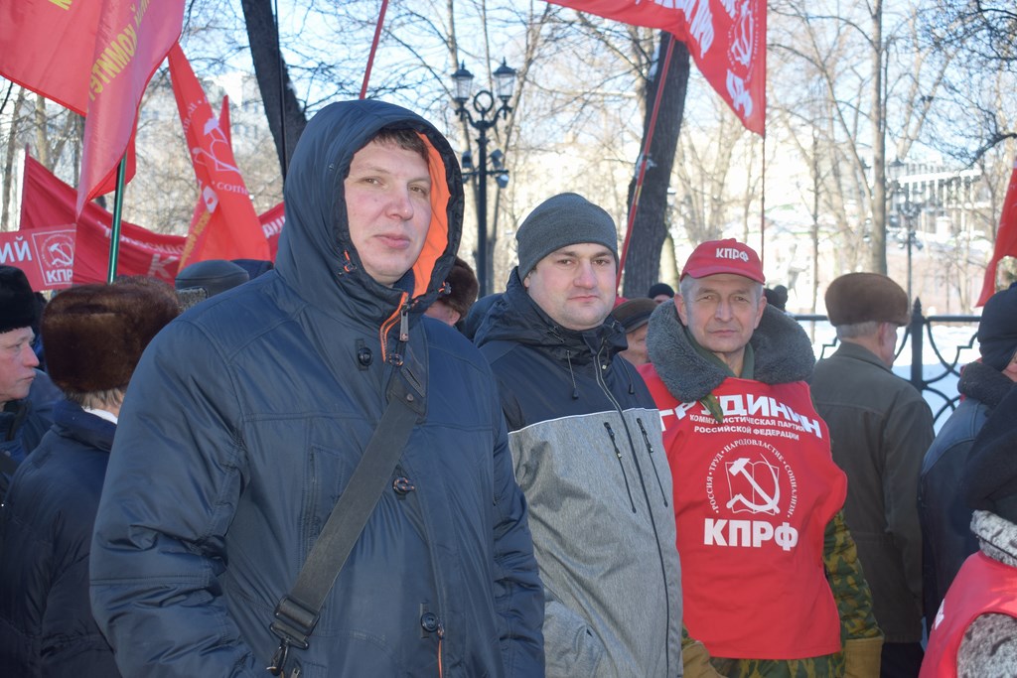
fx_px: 1441
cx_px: 508
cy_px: 339
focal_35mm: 51
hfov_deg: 38.9
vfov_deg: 26.5
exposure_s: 1/125
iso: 160
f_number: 5.6
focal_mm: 34
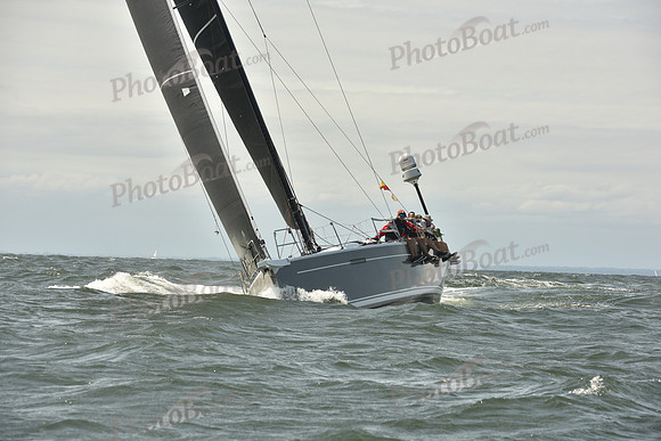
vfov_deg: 8.1
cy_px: 220
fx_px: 3122
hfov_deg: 12.1
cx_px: 330
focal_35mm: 170
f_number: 10
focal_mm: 170
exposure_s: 1/800
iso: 250
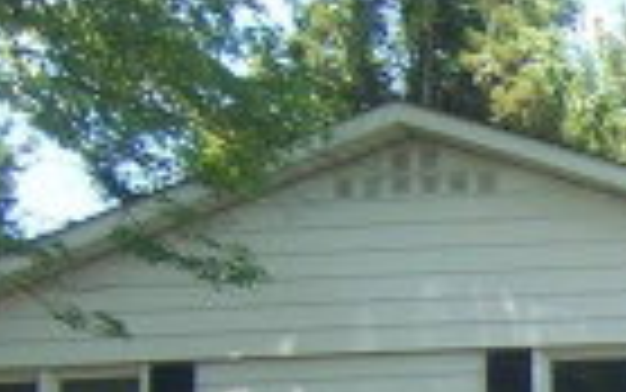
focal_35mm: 90
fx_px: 1536
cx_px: 1054
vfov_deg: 13.5
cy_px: 635
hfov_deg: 18.9
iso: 64
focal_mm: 3.8
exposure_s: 1/160
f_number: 2.8
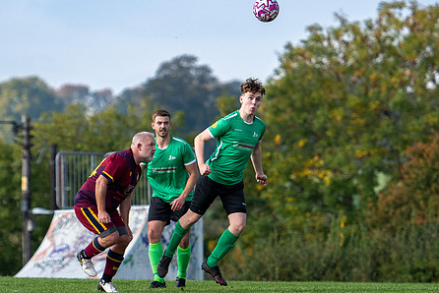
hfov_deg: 5.2
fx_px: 4820
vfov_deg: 3.5
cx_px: 226
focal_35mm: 395
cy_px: 191
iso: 320
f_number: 2.8
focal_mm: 155
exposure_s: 1/2500
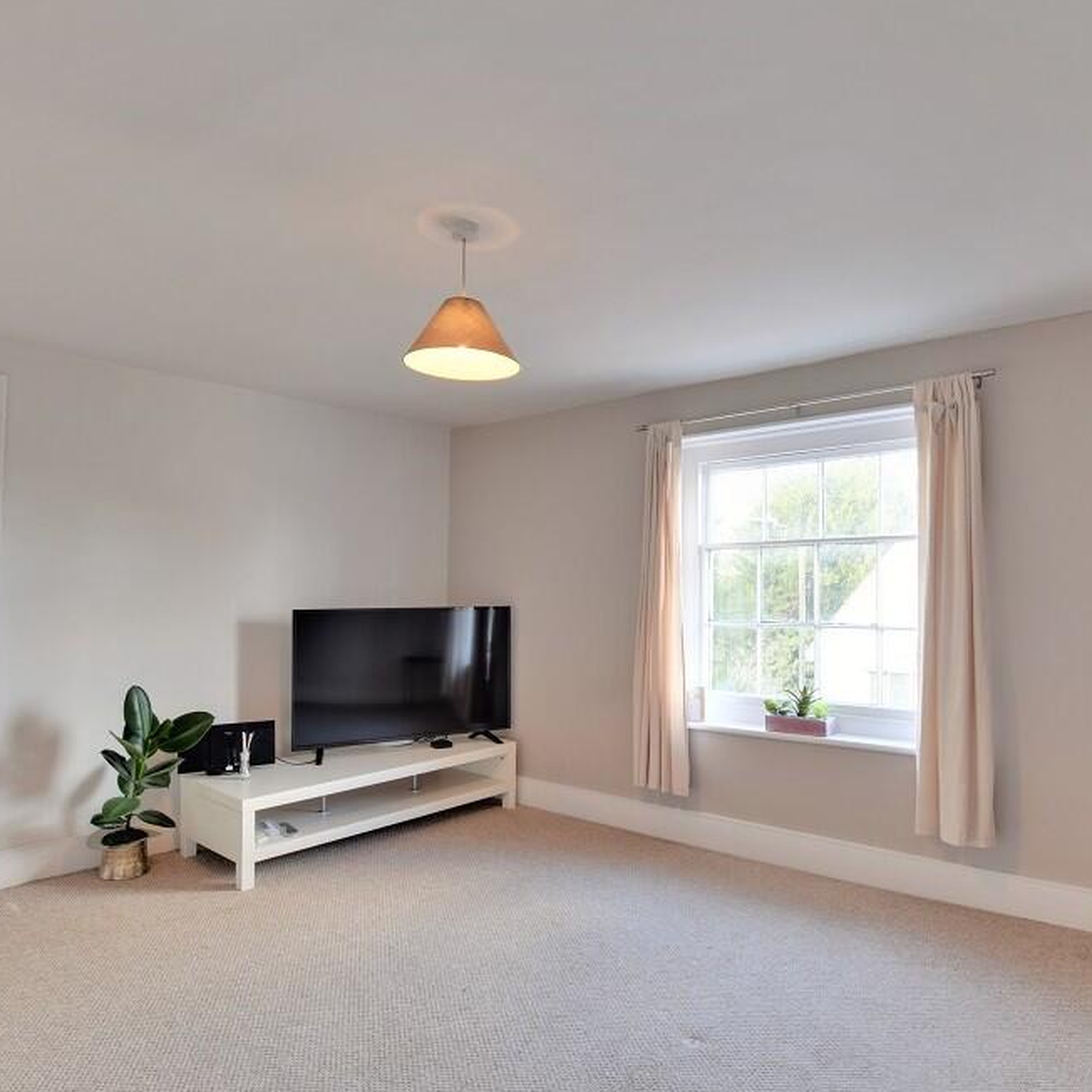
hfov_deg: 74.8
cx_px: 573
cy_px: 564
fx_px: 714
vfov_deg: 74.8
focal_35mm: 20
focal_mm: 10
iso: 100
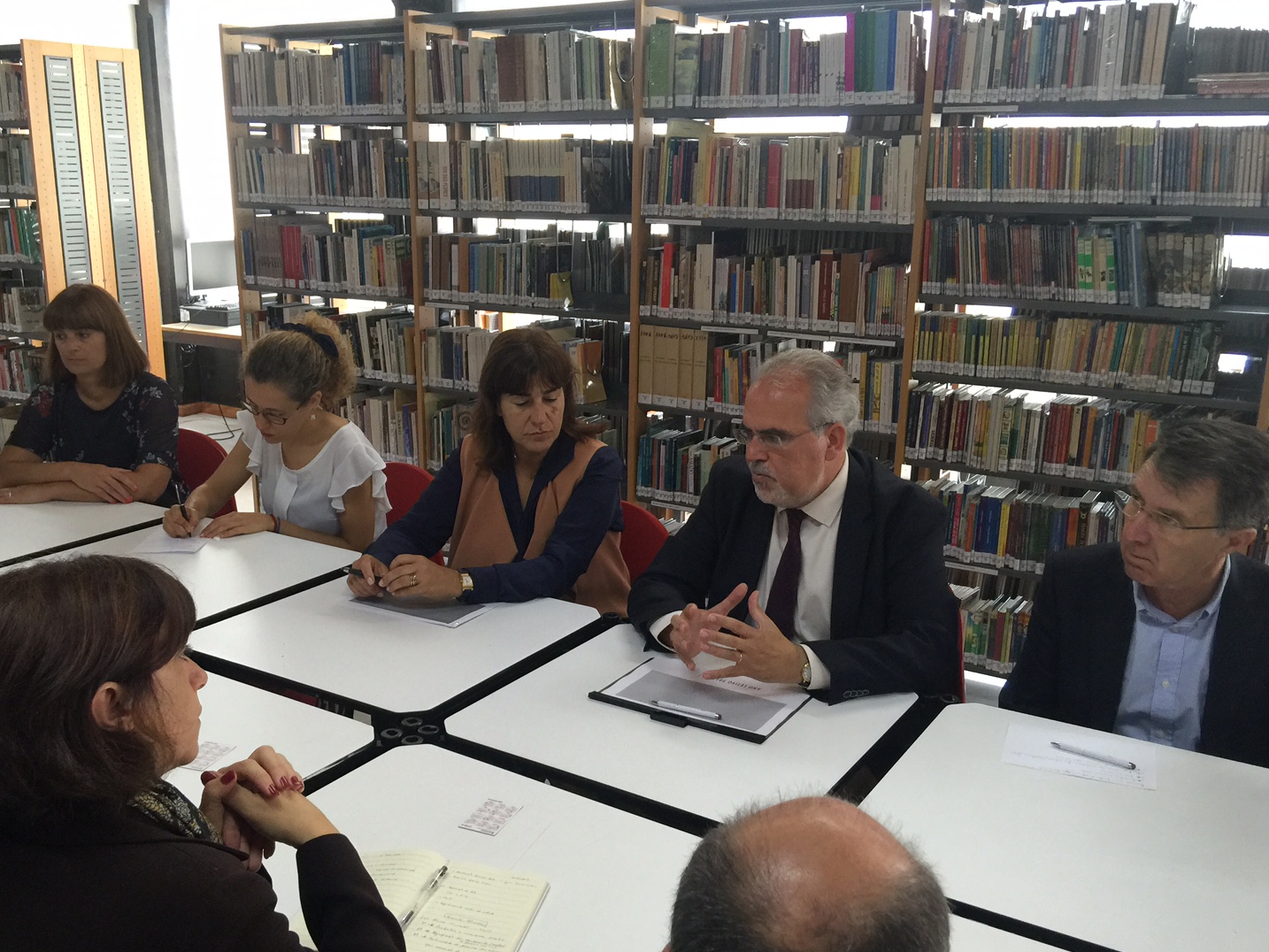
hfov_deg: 55.3
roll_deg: -1.6
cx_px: 580
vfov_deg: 42.9
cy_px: 524
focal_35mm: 33
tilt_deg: -15.3
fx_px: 1210
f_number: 2.2
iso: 80
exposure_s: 1/33
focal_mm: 4.15
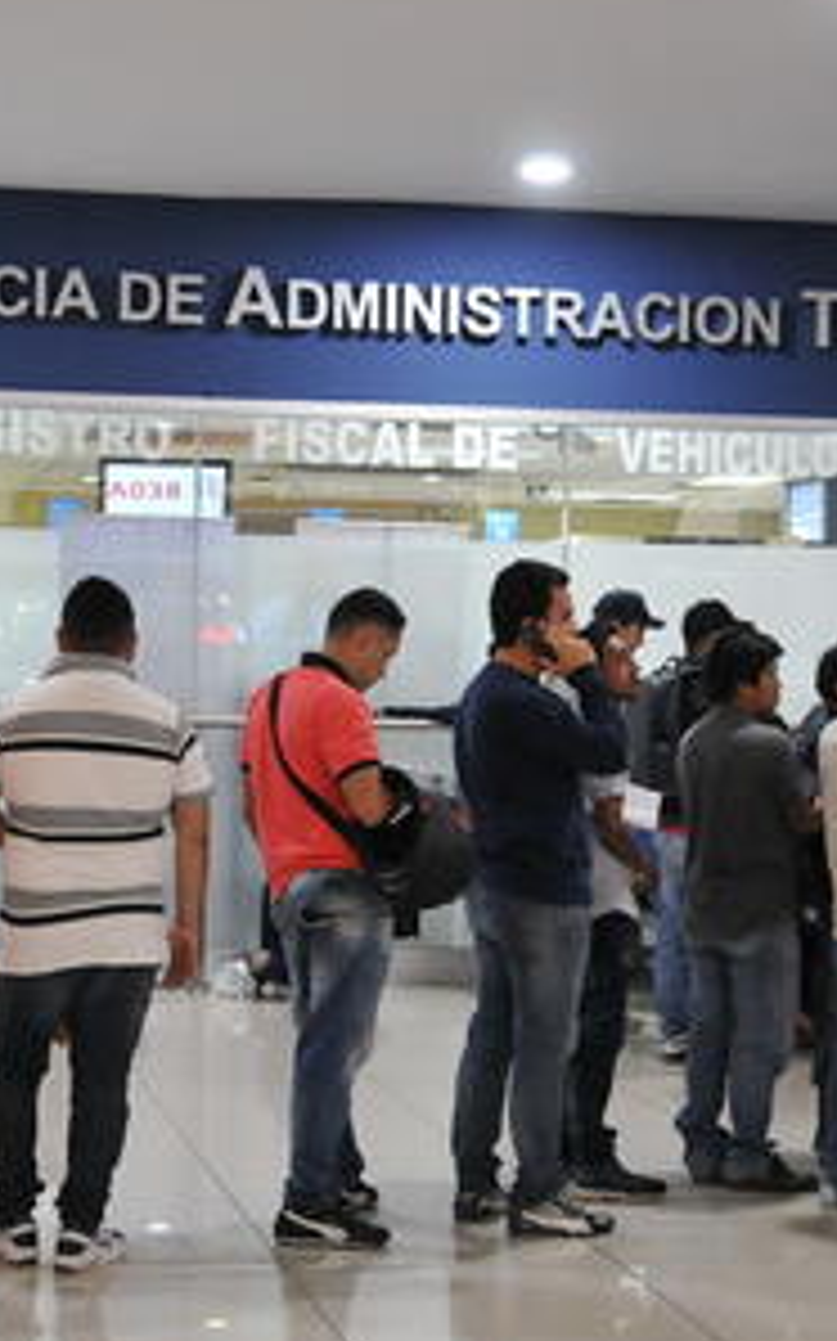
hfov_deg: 15.9
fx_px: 2996
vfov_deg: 25.2
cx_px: 423
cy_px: 680
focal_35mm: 82
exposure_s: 1/30
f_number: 4.5
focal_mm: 32
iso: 1000
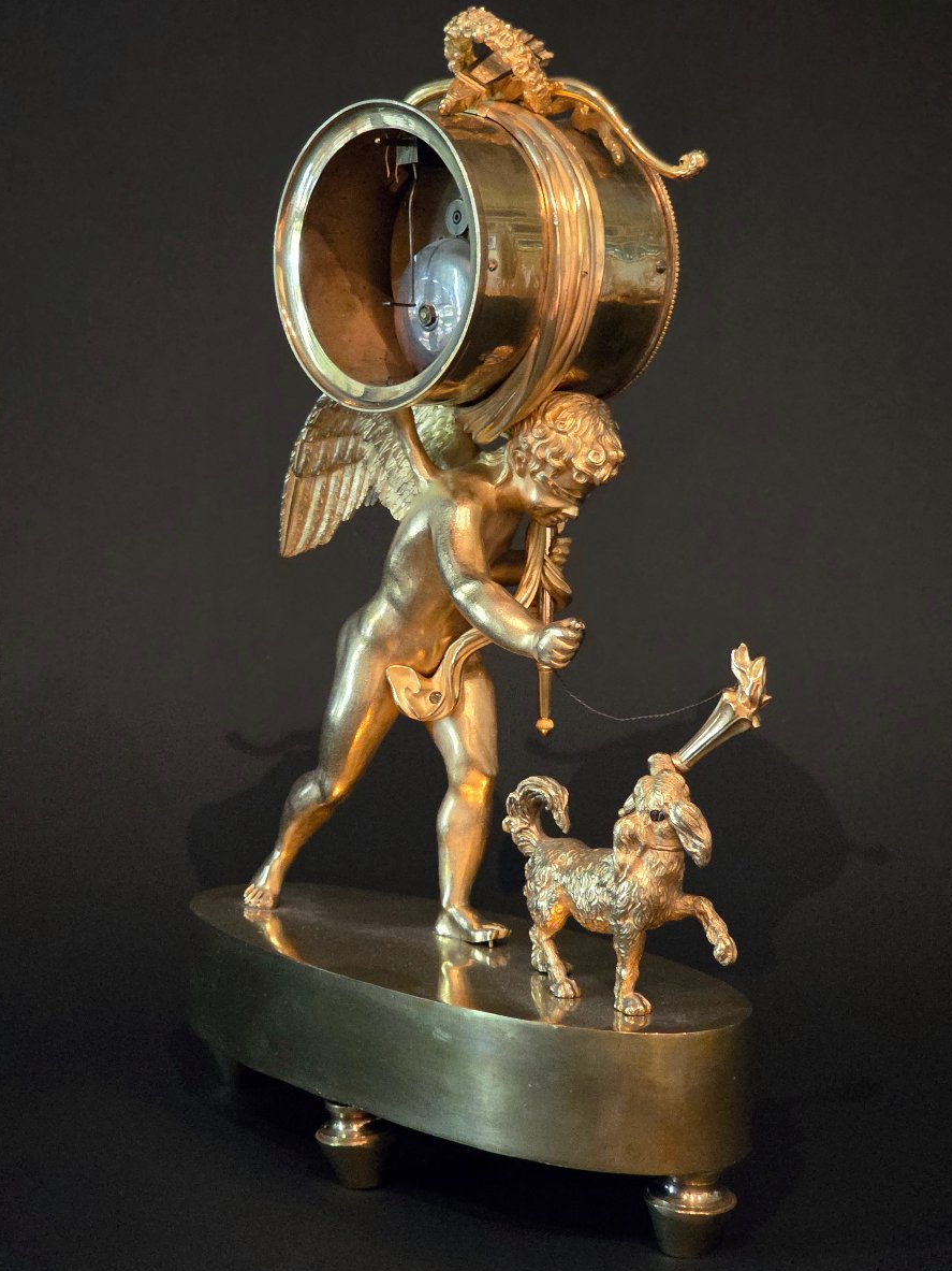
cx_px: 479
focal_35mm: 70
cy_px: 637
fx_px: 2567
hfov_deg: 21.0
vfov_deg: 27.8
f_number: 2.4
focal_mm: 7.9
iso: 1600
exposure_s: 1/33.4
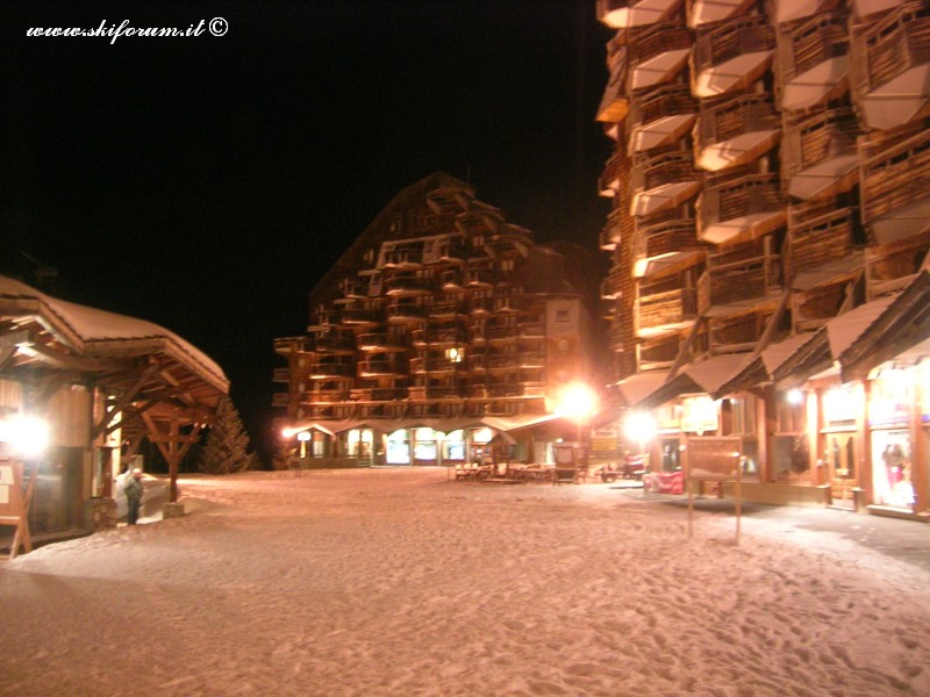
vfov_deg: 39.7
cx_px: 465
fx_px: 967
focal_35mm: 36
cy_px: 348
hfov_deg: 51.4
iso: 200
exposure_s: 1/2.7
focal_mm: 5.5
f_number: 2.8
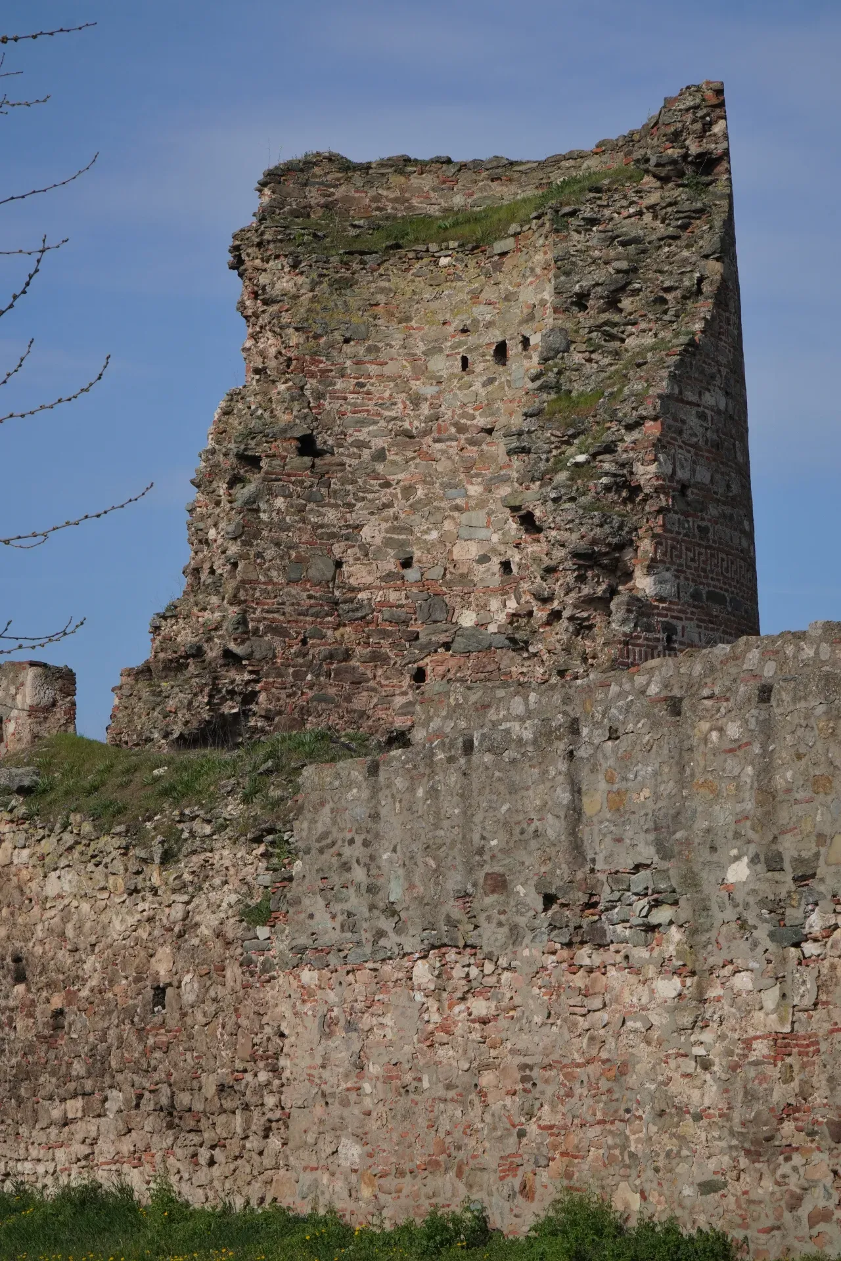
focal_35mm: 90
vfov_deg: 22.6
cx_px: 420
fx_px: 3154
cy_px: 630
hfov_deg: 15.2
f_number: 16
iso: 320
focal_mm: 60
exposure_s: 1/400
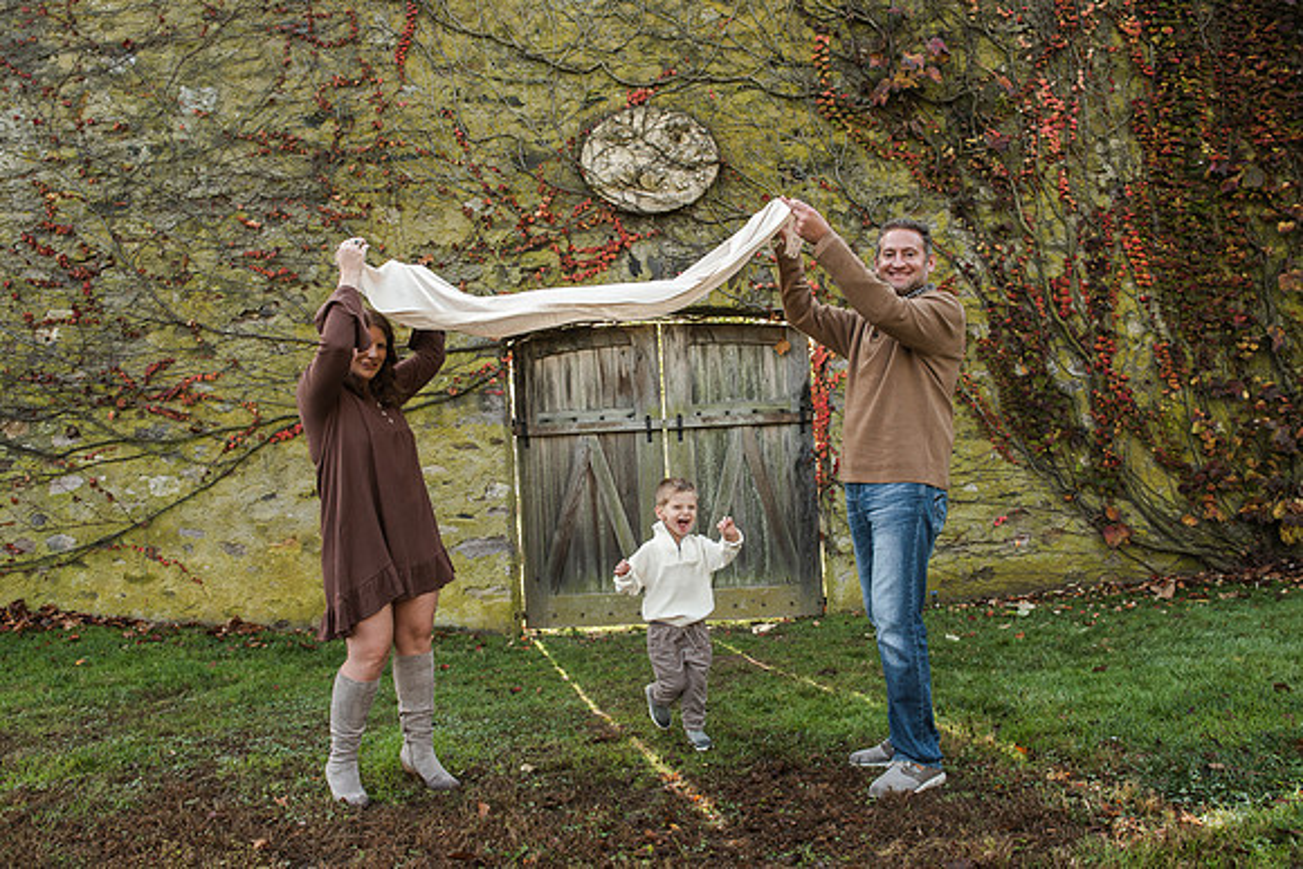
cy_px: 443
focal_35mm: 28
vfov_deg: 46.1
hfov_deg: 65.1
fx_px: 1021
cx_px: 630
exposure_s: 1/400
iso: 1000
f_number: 5.6
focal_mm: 27
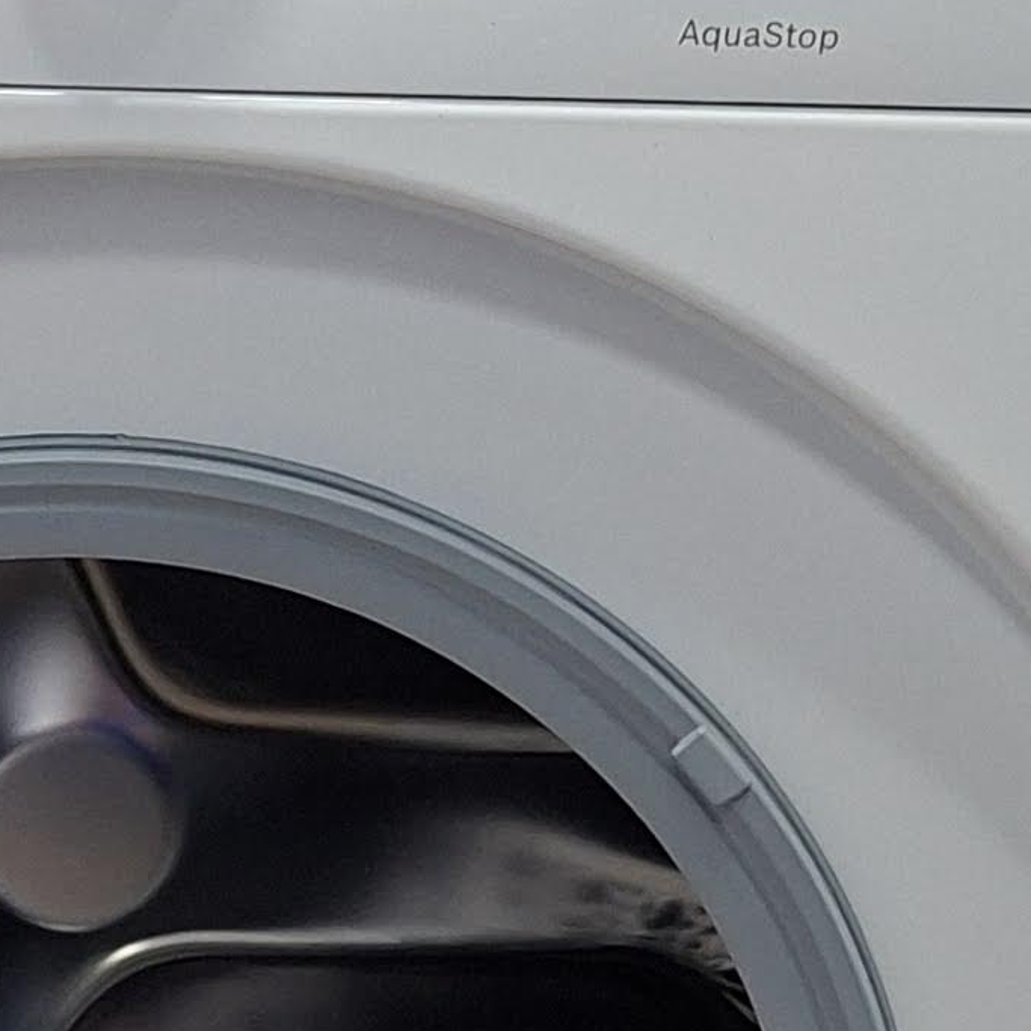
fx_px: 4010
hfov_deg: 13.5
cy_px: 1285
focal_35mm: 119
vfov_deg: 14.1
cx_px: -697
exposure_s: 1/50
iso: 200
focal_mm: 5.54
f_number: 1.8
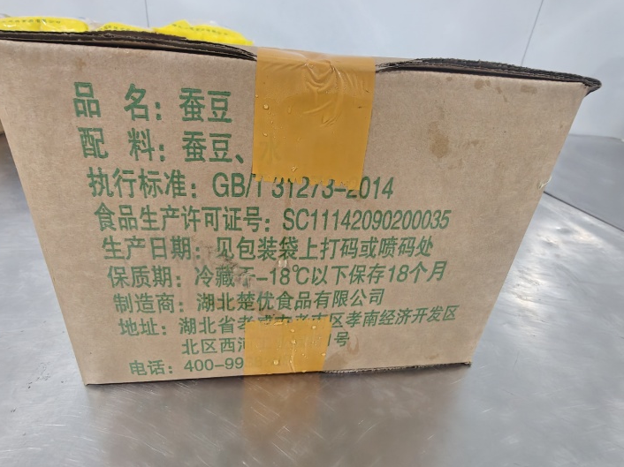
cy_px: 211
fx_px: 306
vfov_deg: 74.5
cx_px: 287
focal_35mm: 17
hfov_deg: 90.9
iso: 12800
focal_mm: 2.3
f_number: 2
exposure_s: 1/96
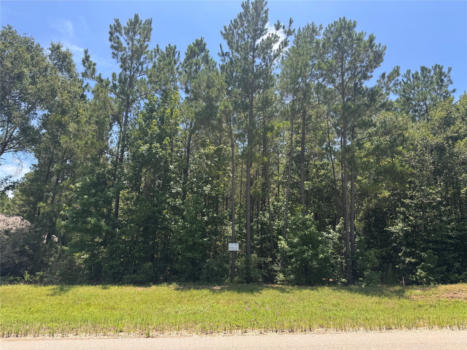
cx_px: 234
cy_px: 175
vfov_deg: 56.8
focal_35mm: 24
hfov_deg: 71.6
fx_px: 324
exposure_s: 1/1597
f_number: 1.78
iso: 80
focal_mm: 6.76
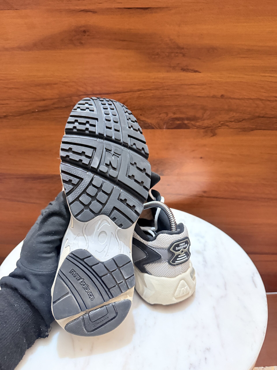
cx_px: 138
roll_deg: -0.2
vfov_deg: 71.6
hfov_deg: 56.8
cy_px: 185
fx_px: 256
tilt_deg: -26.2
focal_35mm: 24
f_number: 1.78
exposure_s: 1/33
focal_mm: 6.76
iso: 800
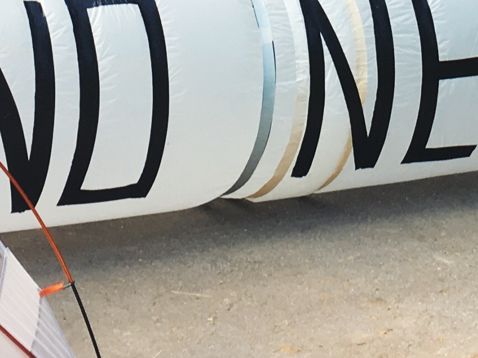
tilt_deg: -4.6
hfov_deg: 14.5
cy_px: -337
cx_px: 367
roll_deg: -6.1
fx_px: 1865
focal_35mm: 135
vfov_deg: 10.2
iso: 25
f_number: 2.2
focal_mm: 4.15
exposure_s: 1/176
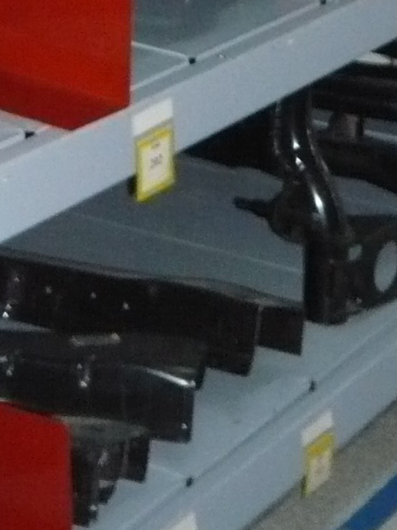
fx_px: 1867
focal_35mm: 122
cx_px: 129
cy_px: -272
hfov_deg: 12.1
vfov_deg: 15.0
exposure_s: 1/30
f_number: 3
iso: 320
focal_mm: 5.2
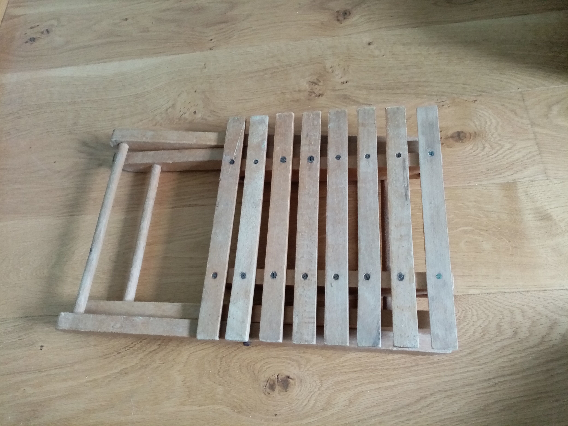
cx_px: 284
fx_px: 427
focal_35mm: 26
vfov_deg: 53.1
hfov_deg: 67.3
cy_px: 213
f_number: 1.8
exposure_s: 1/33.3
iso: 454
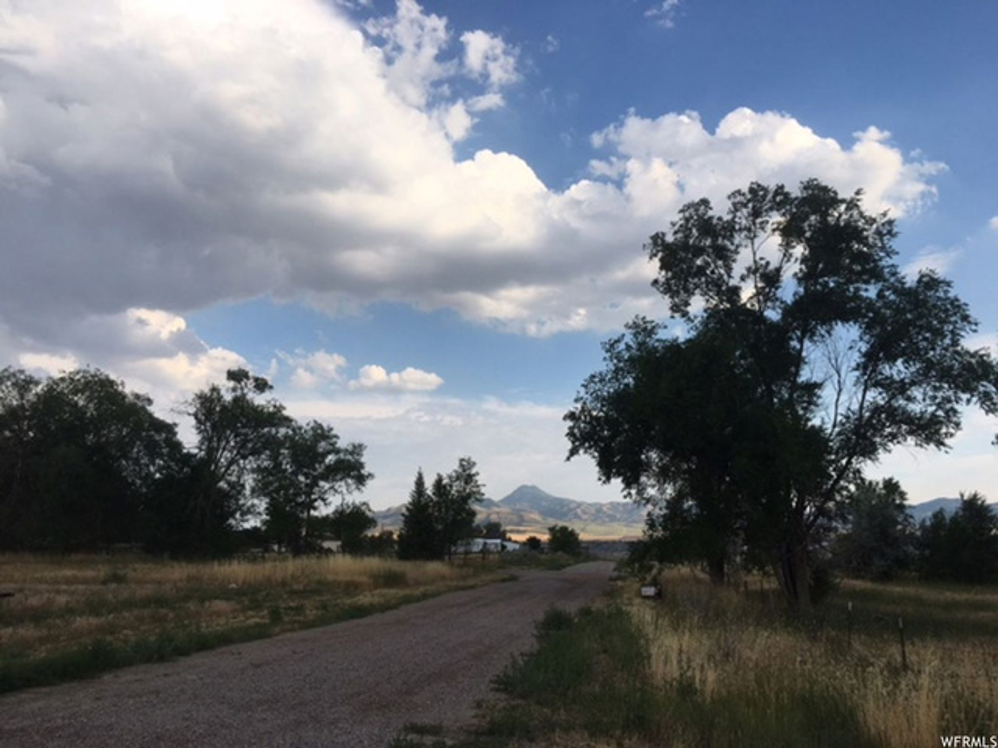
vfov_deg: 48.2
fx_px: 836
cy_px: 374
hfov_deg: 61.7
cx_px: 499
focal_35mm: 29
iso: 25
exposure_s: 1/1508
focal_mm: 4.15
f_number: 2.2
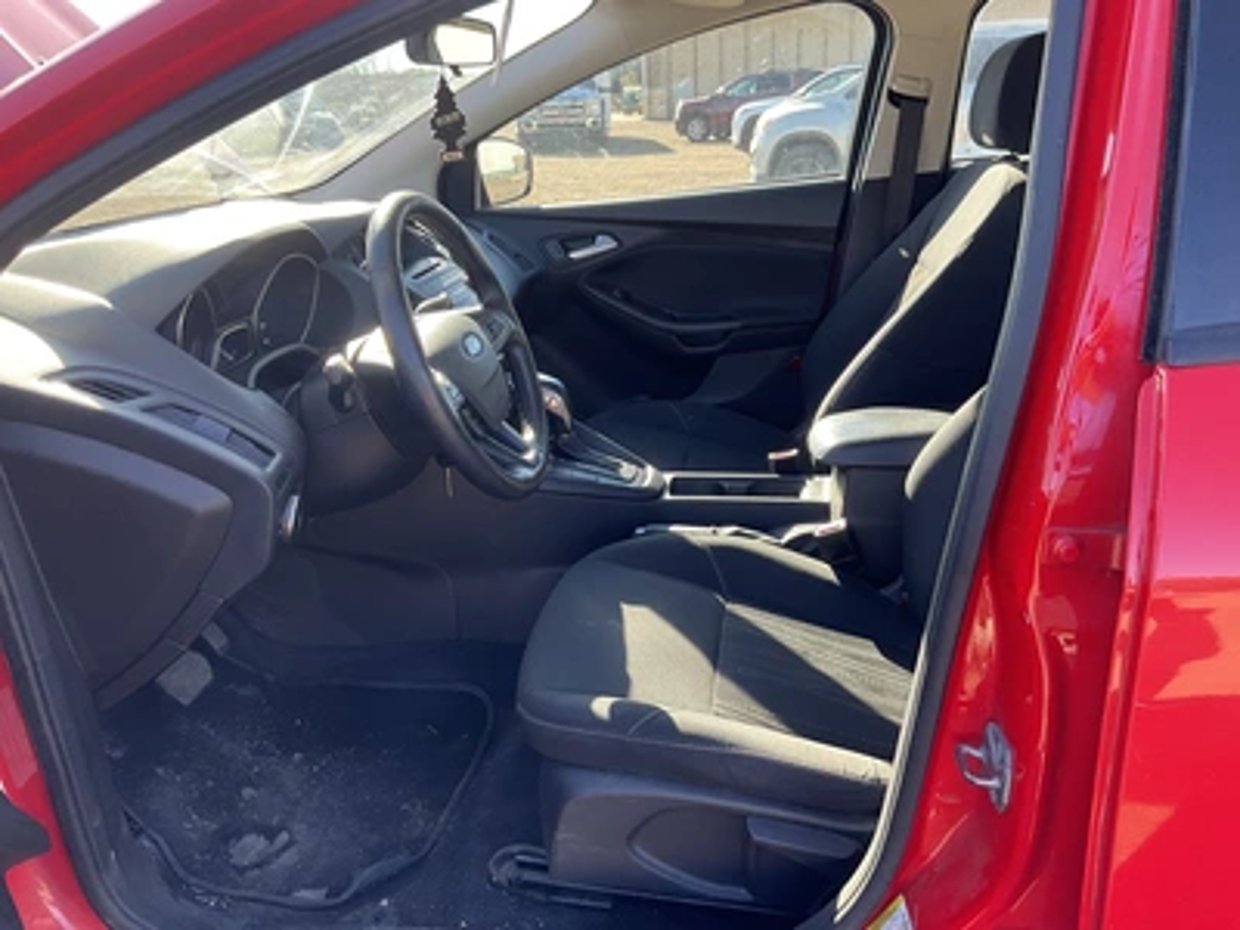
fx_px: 1039
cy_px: 465
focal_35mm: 29
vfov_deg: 48.2
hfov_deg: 61.7
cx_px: 620
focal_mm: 3
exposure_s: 1/140
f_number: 1.8
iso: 32
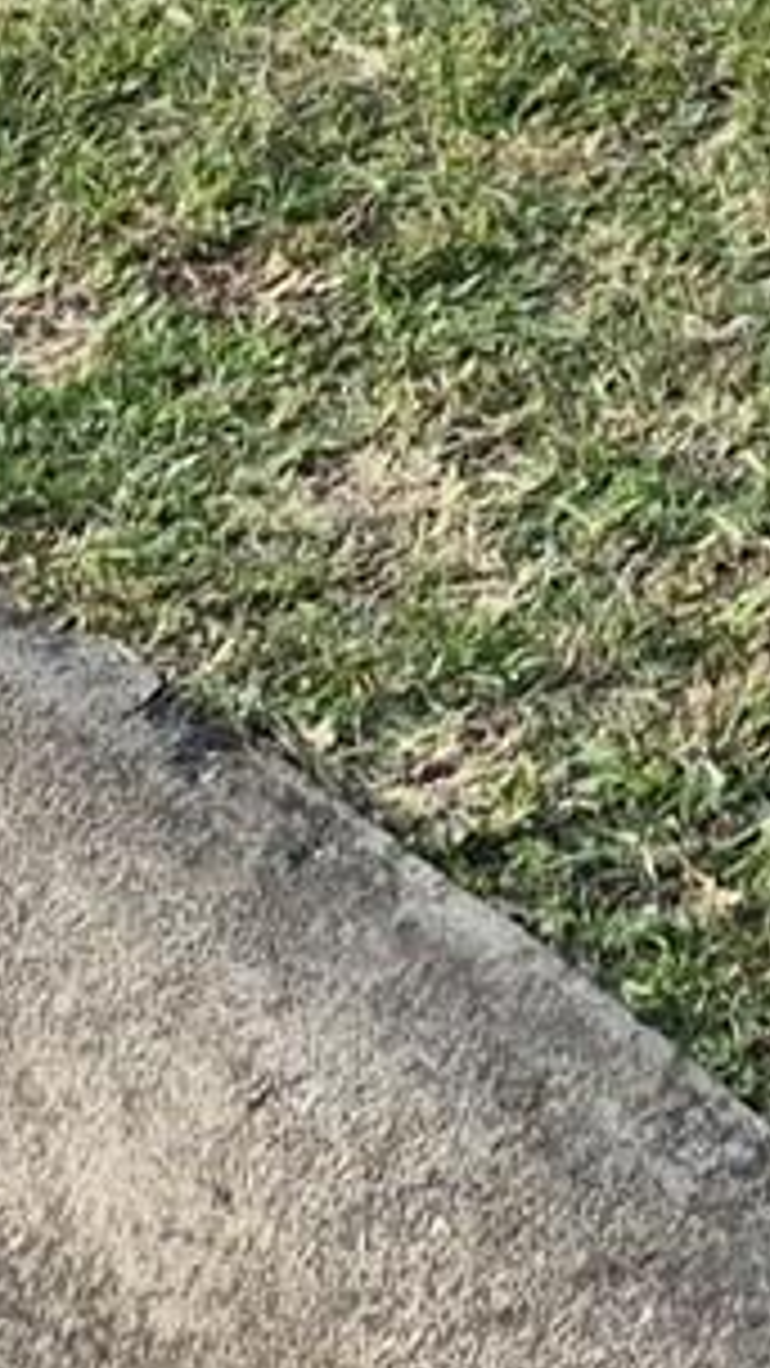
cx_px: 2463
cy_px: -1989
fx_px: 6134
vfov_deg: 10.7
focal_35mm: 169
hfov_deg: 6.4
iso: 25
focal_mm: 5.4
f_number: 1.8
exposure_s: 1/353
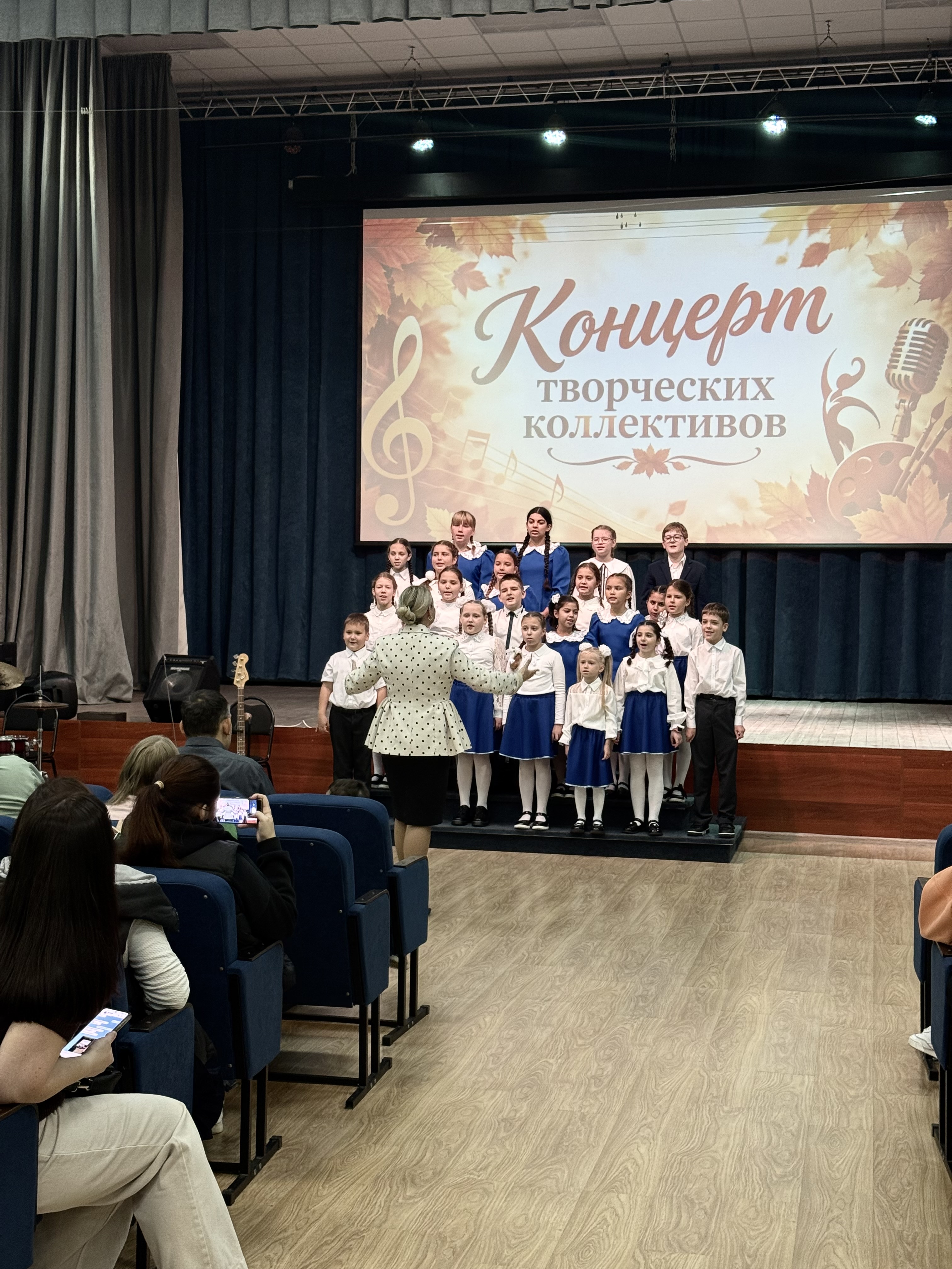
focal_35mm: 48
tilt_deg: -1.9
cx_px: 476
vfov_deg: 39.7
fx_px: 1760
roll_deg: -1.6
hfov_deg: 30.3
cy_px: 634
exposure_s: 1/50
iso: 125
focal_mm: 6.76
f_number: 1.78
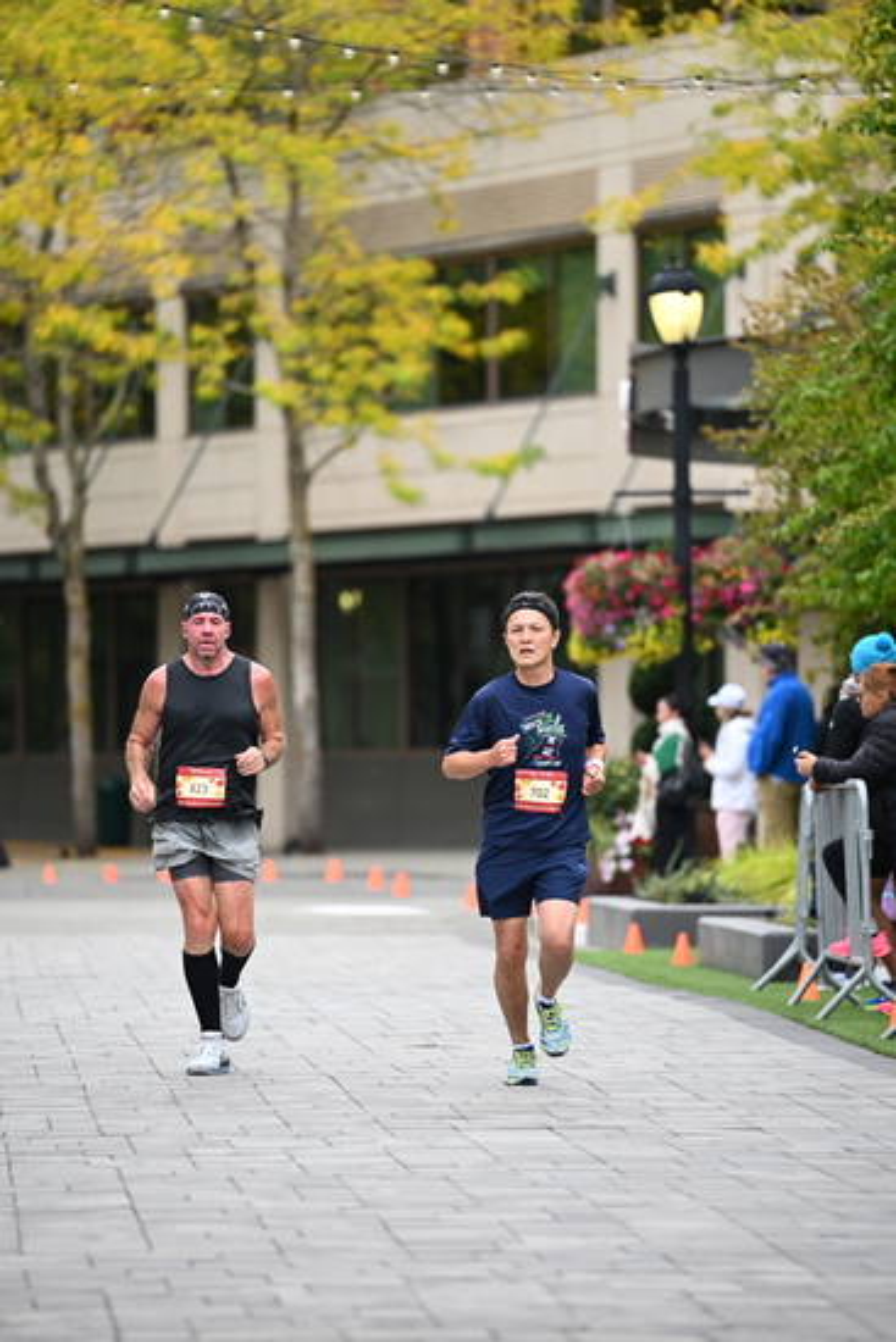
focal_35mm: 200
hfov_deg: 6.9
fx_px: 7461
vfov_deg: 10.3
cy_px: 671
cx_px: 448
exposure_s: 1/2000
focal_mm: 200
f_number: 2.8
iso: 640
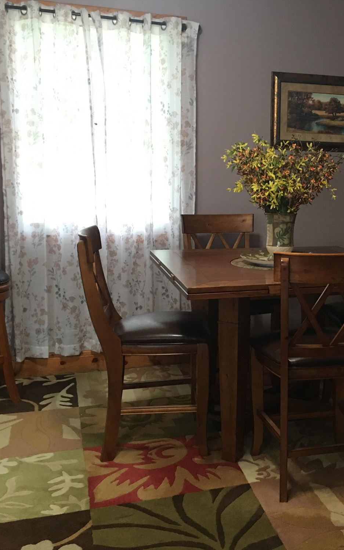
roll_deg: -1.1
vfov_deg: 47.2
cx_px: 308
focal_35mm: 42
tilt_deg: -7.3
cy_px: 274
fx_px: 630
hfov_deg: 29.3
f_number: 2.2
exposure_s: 1/15
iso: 100
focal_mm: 4.15
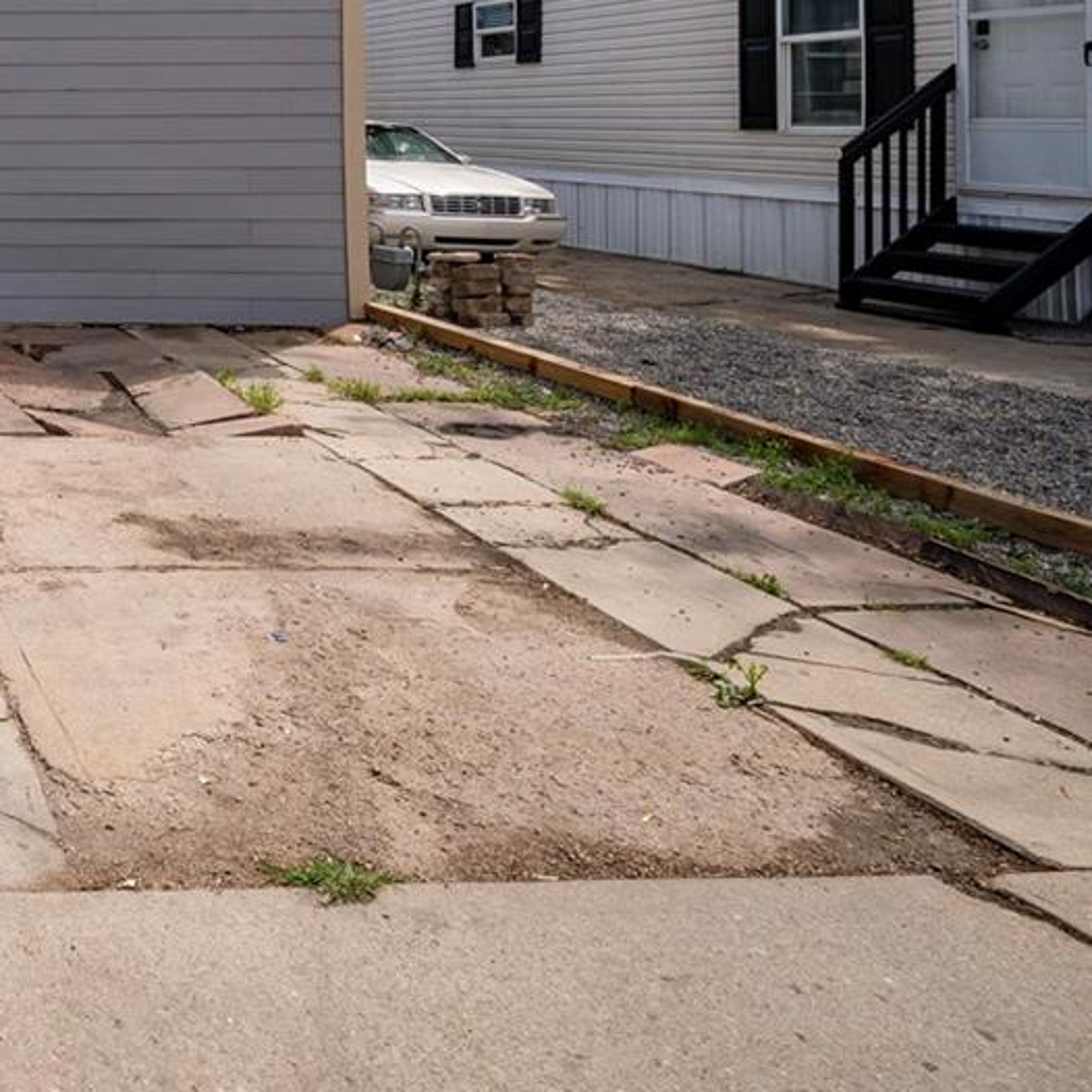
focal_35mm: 31
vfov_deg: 47.3
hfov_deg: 37.7
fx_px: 1106
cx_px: -253
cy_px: 110
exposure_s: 1/640
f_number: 9
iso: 250
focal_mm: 12
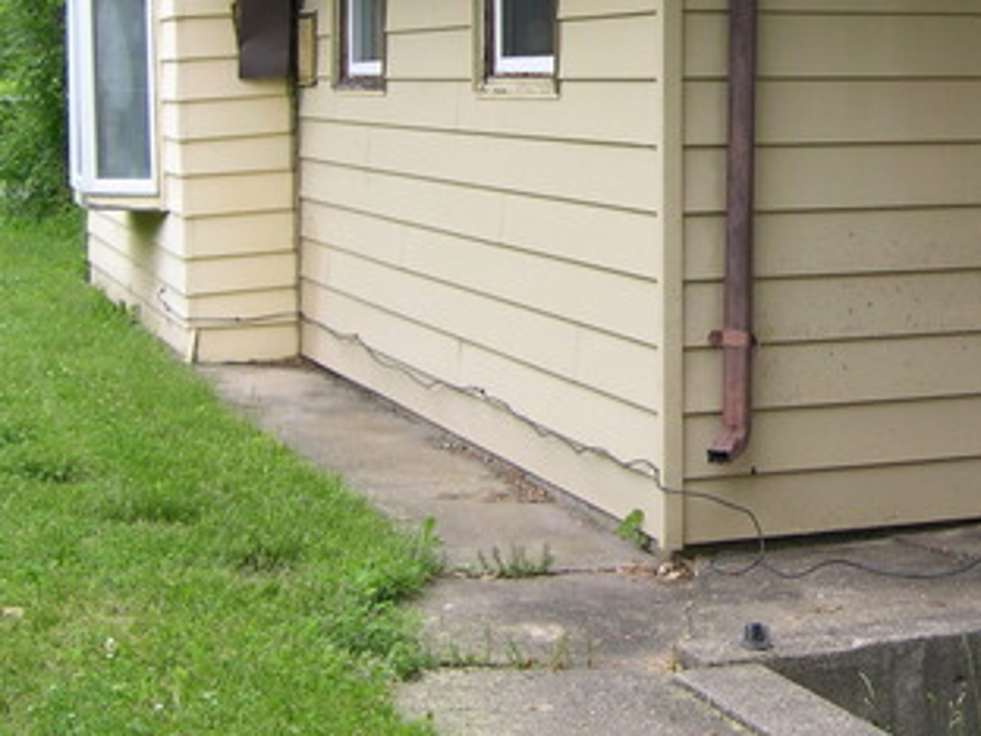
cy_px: 151
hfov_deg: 24.4
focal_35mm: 78
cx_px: 849
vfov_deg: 18.7
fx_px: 2210
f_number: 2.8
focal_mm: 8
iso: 100
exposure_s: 1/166
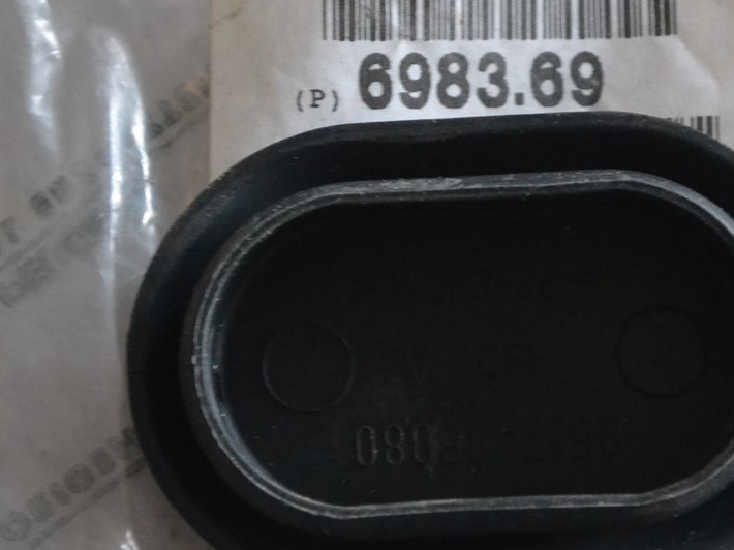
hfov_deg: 13.1
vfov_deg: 9.8
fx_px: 3199
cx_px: 435
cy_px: 292
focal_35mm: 151
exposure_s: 1/25
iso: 3200
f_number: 5.6
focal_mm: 55
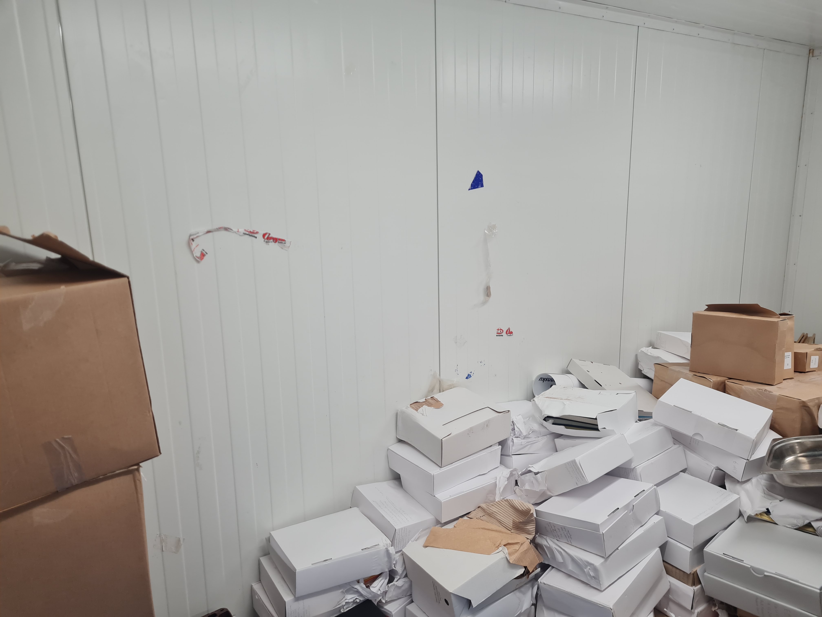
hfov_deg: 67.3
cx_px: 411
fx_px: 617
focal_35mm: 26
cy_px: 308
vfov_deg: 53.1
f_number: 1.8
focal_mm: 5.4
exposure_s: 1/100
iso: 64
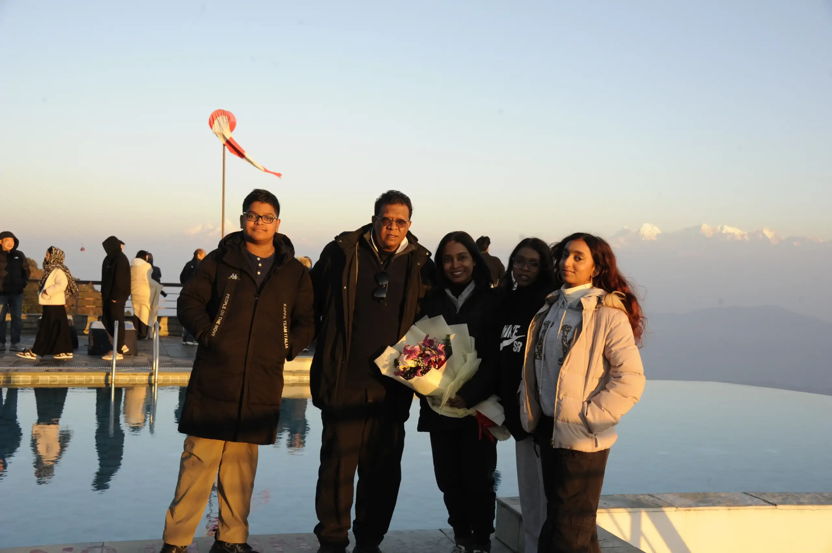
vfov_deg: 29.8
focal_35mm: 45
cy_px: 276
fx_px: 1039
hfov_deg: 43.6
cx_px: 416
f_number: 10
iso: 1250
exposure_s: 1/400
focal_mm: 45
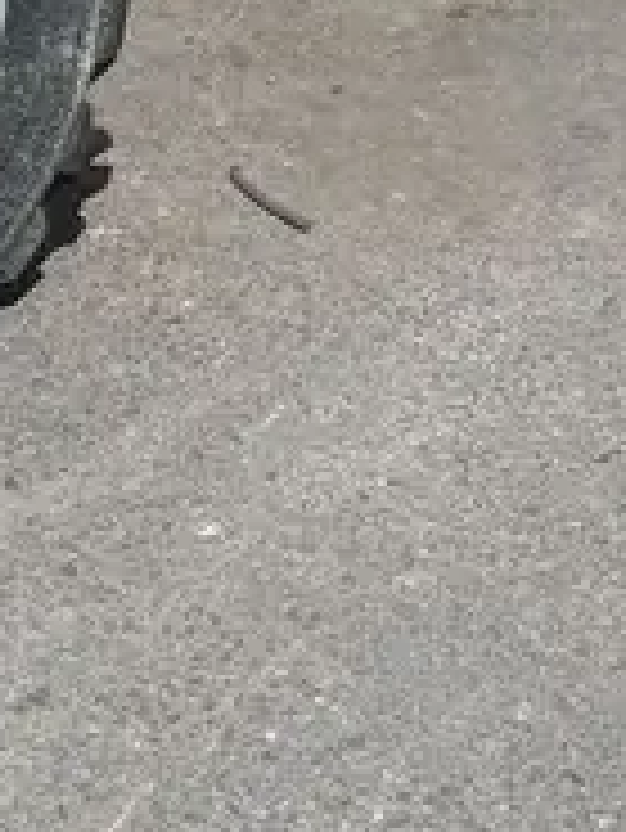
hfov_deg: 14.3
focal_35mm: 103
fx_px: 2481
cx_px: 135
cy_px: -627
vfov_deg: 16.3
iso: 50
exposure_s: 1/4310
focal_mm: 5.1
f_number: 1.6
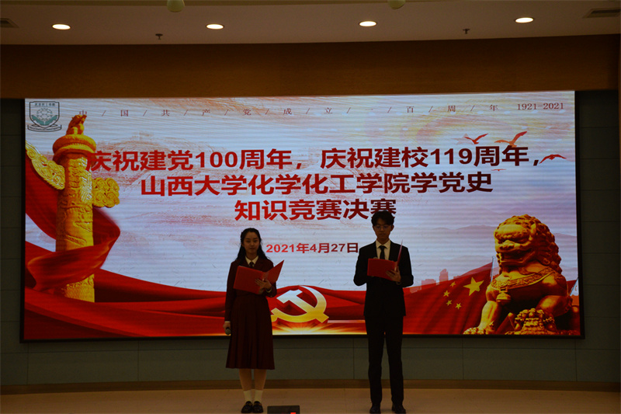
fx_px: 905
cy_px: 207
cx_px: 310
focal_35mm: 52
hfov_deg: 37.9
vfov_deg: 25.7
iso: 1250
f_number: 4.2
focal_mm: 35
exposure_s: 1/500
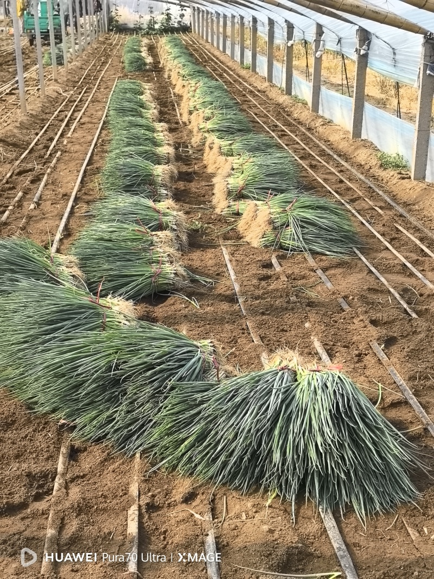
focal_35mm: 48
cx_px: 217
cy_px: 290
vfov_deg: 39.7
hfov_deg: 30.3
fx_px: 803
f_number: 2
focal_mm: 8.5
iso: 50
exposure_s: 1/872
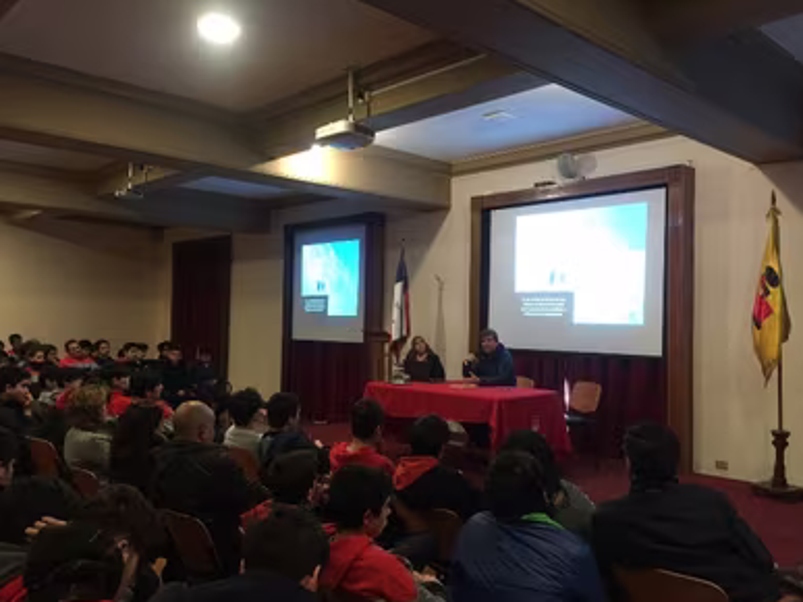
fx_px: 696
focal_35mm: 30
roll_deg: -1.6
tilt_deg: +1.2
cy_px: 305
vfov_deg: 46.8
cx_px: 413
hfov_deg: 60.0
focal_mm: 4.15
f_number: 2.2
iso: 125
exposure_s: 1/17
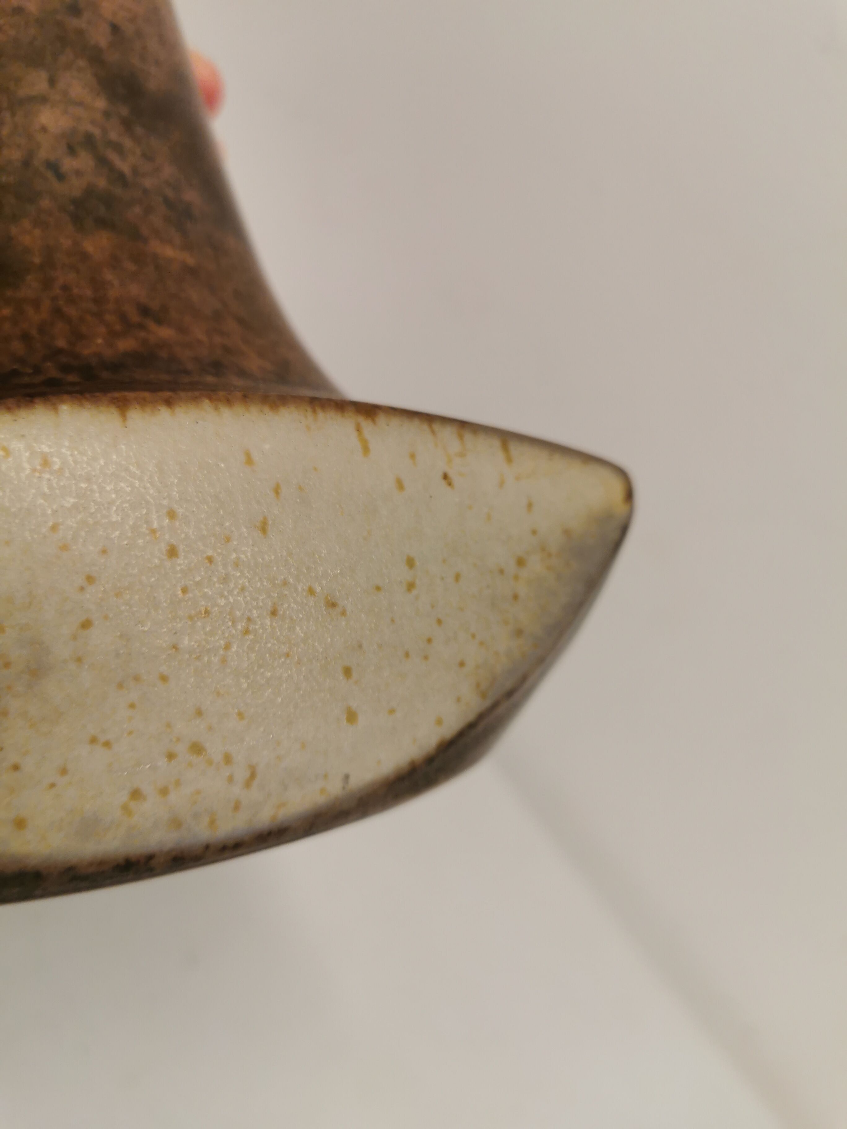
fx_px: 881
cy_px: 564
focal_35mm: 27
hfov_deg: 51.4
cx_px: 424
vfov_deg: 65.3
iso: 80
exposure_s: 1/120
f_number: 1.6
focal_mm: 5.56
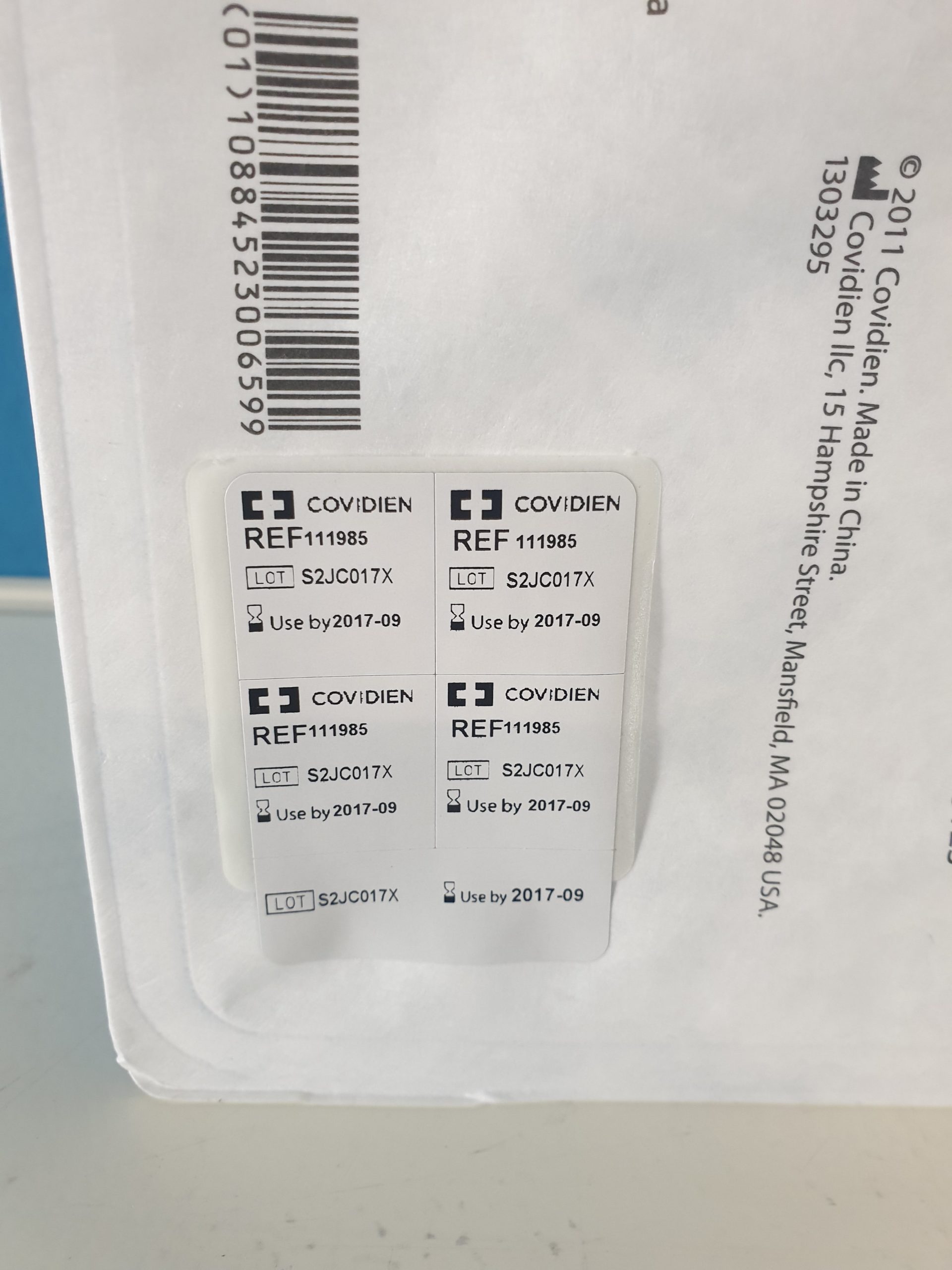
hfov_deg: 53.1
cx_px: 476
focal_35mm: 26
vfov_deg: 67.3
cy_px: 635
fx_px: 953
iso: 200
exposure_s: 1/50
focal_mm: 4.3
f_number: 2.4
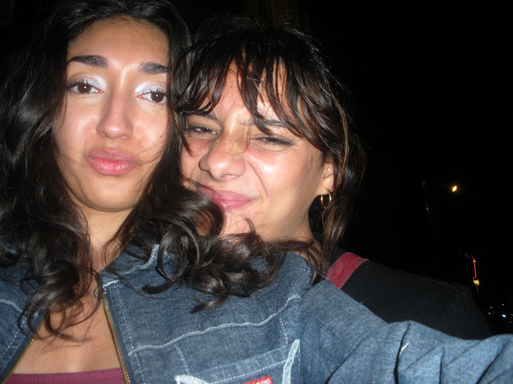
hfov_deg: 51.4
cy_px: 192
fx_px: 534
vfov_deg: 39.7
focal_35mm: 36
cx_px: 256
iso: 64
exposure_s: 1/60
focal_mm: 6.3
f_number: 3.5
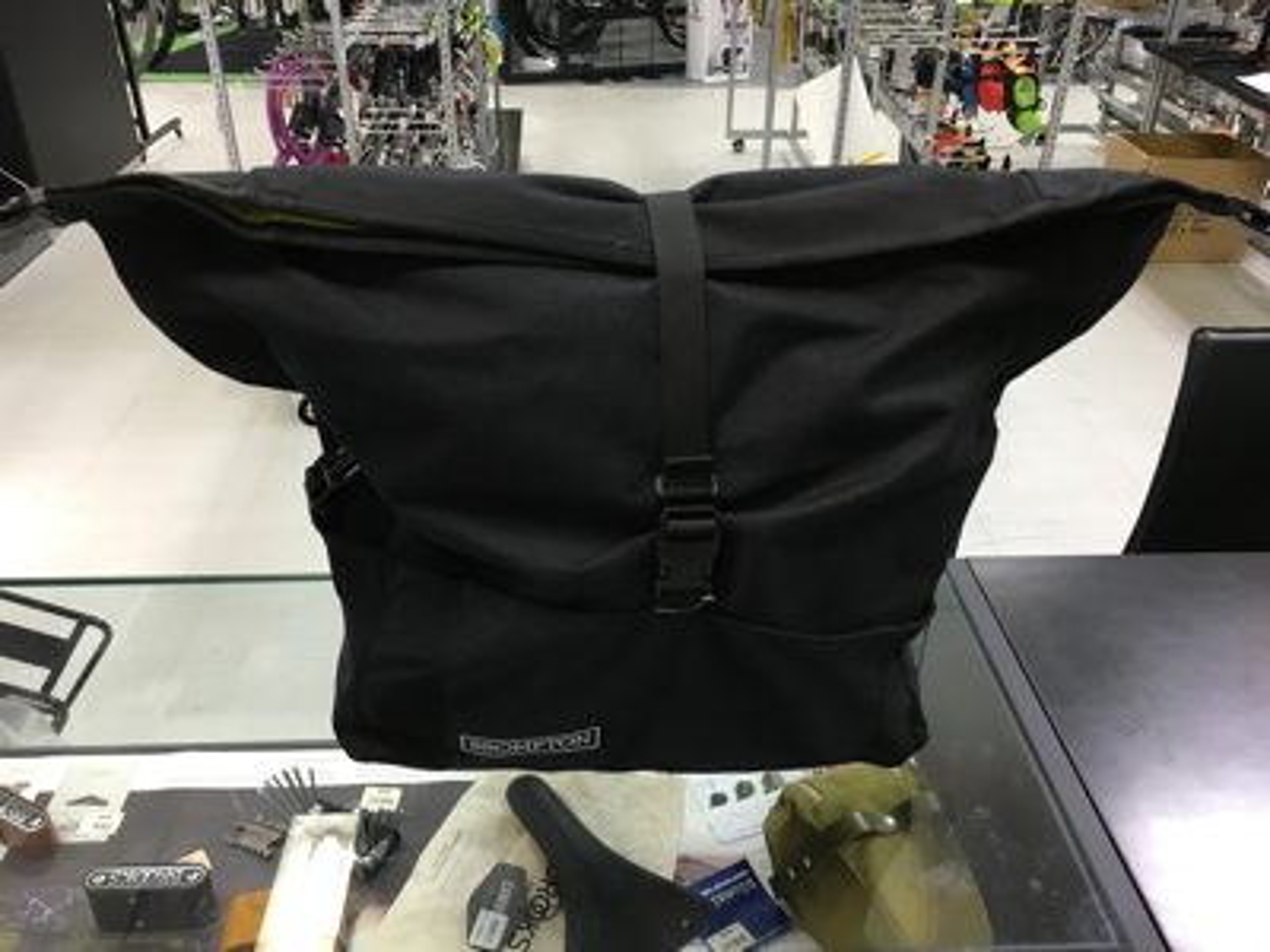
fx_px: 1064
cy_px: 476
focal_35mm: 29
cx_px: 635
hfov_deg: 61.7
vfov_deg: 48.2
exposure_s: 1/30
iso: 64
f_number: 2.2
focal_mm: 4.15
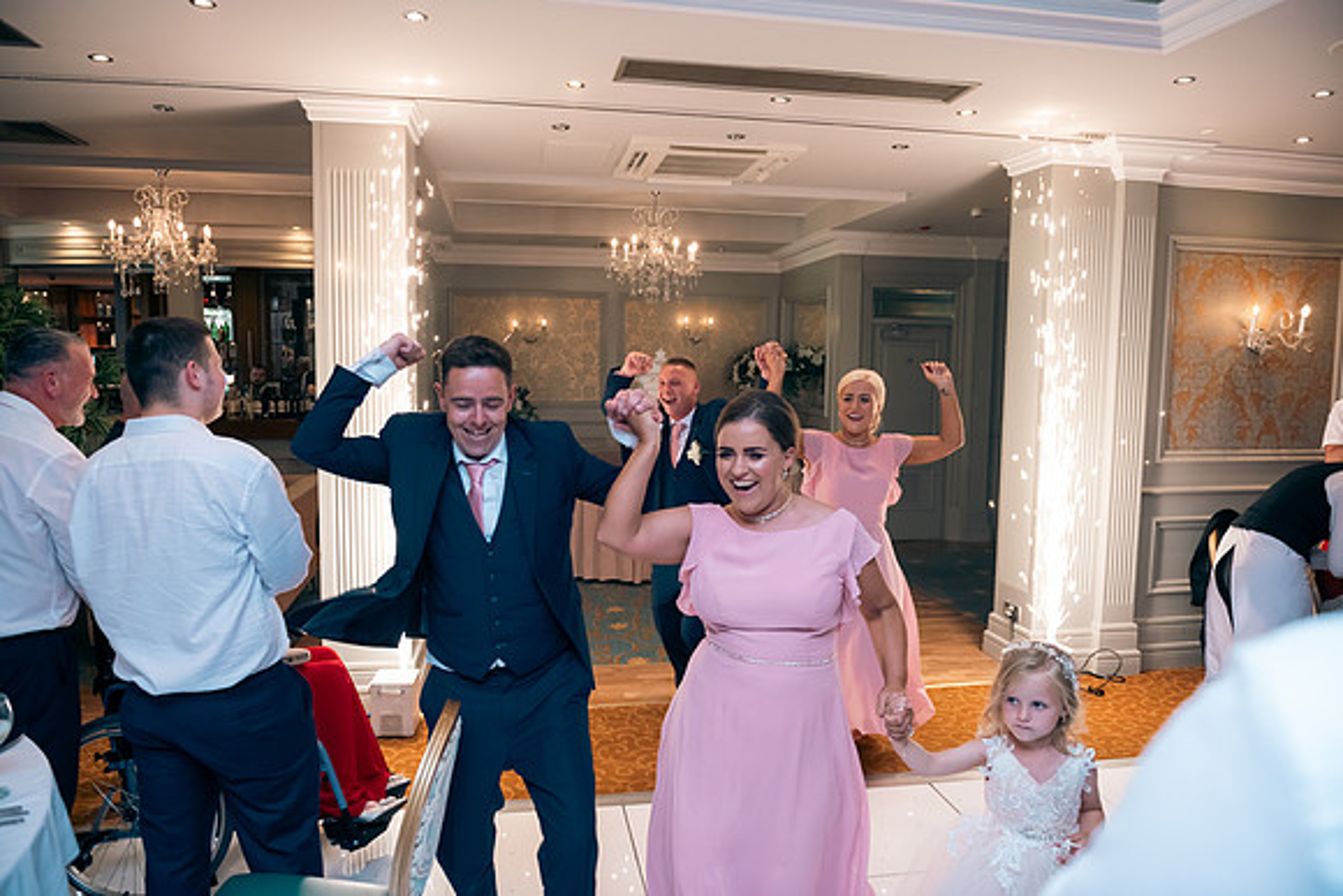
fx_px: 896
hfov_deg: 73.7
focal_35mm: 24
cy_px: 448
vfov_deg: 53.2
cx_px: 672
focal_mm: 24
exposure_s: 1/160
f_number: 3.5
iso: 640
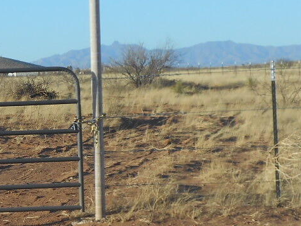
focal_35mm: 145
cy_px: 143
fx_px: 1261
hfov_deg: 13.2
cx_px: -84
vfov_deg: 10.2
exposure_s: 1/640
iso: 80
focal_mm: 7.7
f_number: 4.2
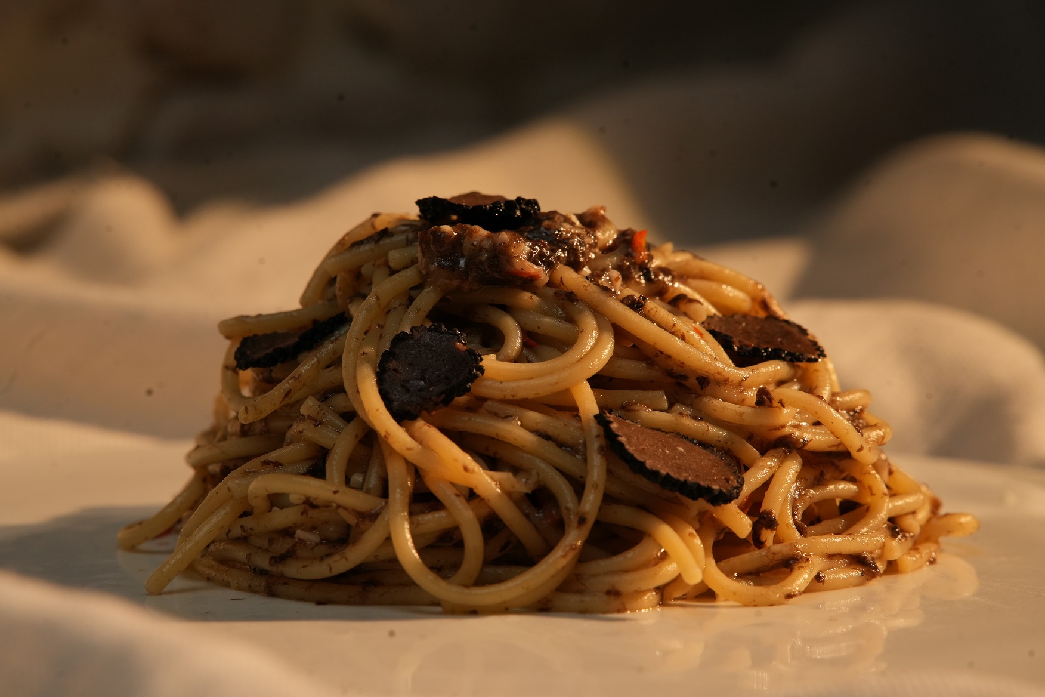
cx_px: 522
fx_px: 4963
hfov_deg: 12.0
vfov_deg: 8.0
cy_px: 348
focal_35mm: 171
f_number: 11
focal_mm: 171
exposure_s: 1/160
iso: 1250
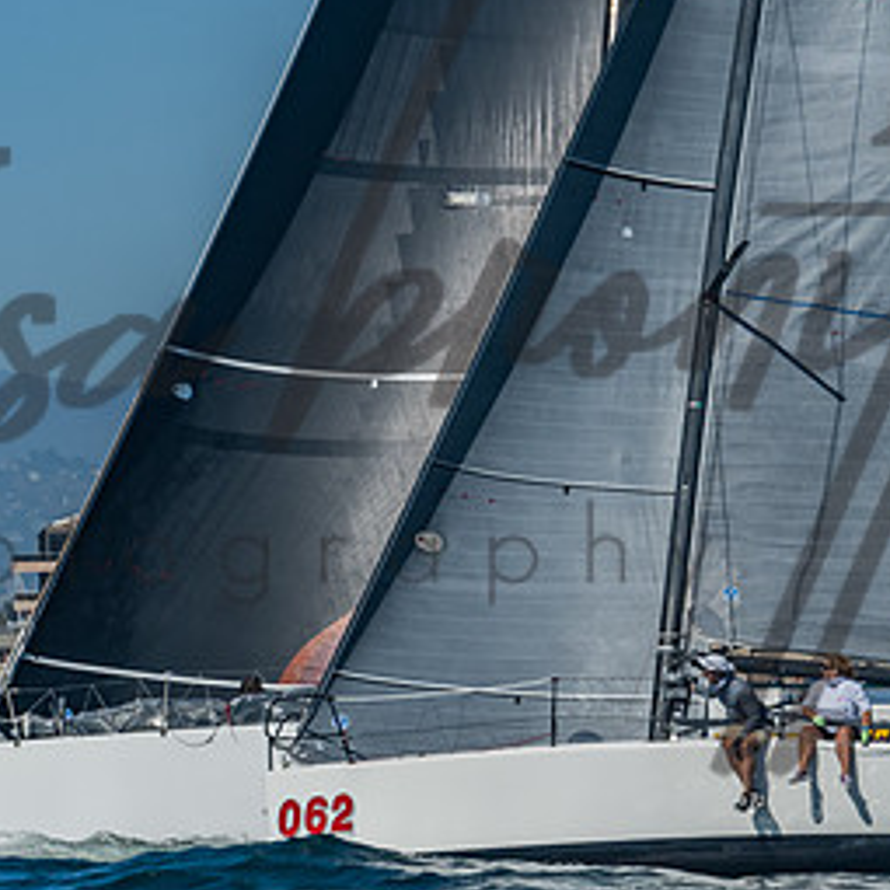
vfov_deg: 5.2
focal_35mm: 338
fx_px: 9832
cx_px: -8
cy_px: 208
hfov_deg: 5.2
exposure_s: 1/1000
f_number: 6.3
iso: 160
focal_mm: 110
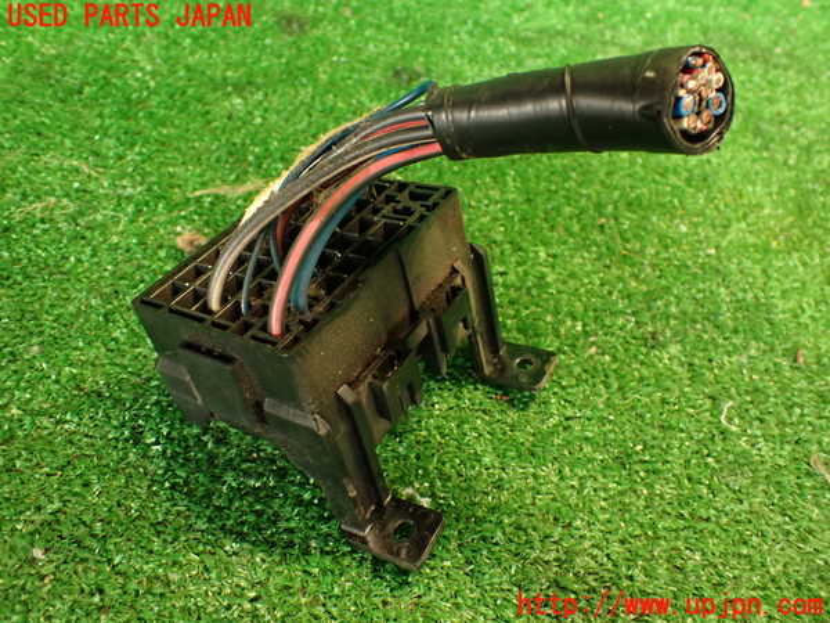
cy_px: 312
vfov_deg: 46.8
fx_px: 719
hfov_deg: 60.0
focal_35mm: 30
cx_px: 415
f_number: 2.3
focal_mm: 5.4
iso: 500
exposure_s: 1/30
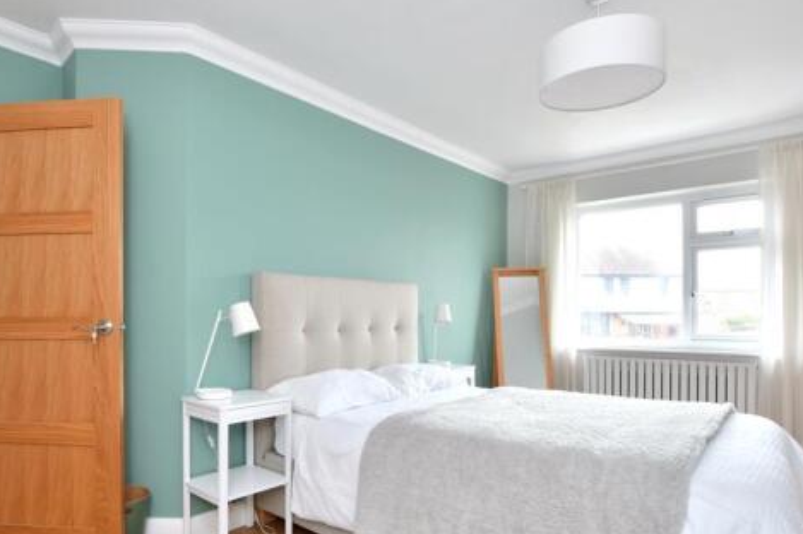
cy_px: 309
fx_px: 468
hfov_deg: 80.6
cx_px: 334
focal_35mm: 21
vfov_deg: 59.1
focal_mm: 10
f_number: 8
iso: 200
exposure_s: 1/3
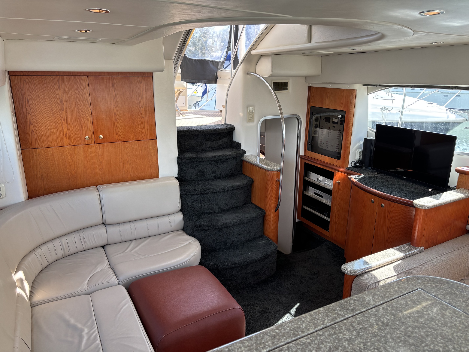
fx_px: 352
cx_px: 234
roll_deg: +0.6
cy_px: 176
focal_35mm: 26
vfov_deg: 53.1
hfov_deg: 67.3
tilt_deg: -15.1
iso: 32
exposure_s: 1/121
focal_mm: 5.96
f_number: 1.6
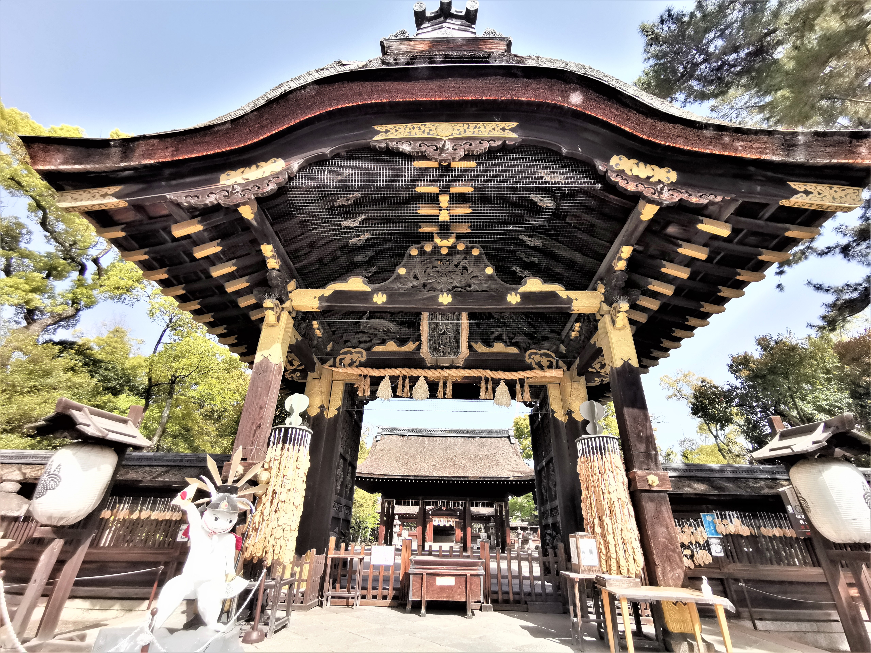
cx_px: 436
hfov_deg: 94.5
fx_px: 403
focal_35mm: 16
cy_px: 326
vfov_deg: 78.1
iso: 50
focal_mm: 2.35
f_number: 2.2
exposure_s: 1/616
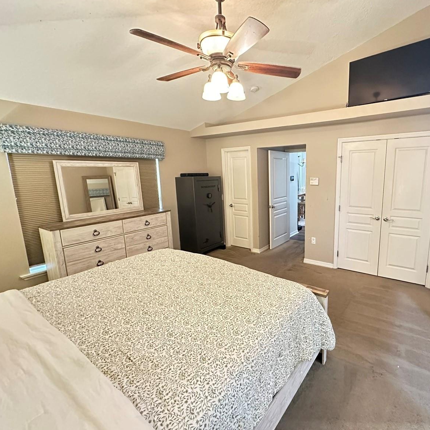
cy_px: 211
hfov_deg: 82.4
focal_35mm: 17
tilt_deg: -9.3
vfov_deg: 84.0
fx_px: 239
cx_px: 268
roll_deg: +0.3
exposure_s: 1/30
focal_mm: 2.22
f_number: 2.2
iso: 1250
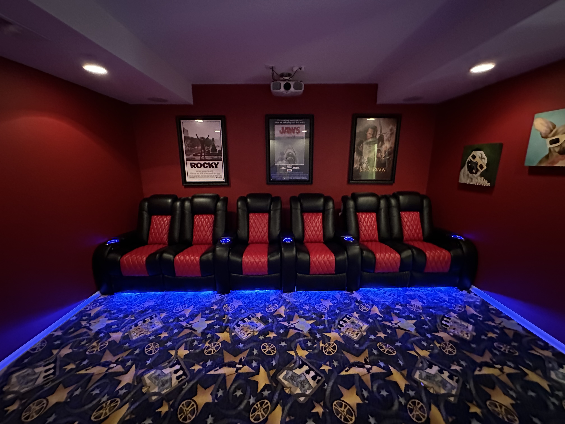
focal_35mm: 14
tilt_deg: -12.5
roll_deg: -0.4
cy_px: 212
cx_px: 282
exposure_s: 1/30
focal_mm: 2.22
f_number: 2.2
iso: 2000
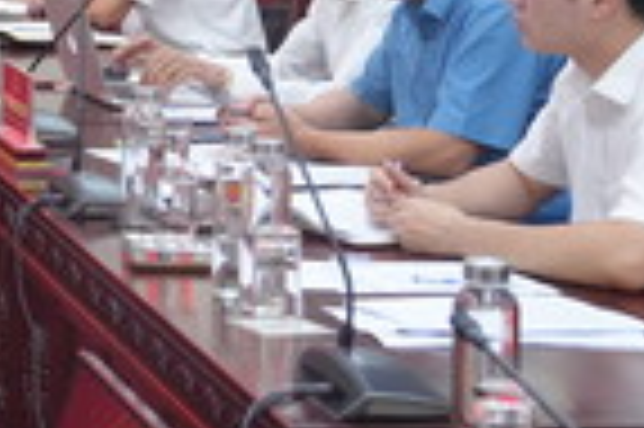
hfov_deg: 12.8
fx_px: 2555
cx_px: -581
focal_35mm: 143
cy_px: -77
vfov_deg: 9.5
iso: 4000
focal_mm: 34
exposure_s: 1/400
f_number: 3.5
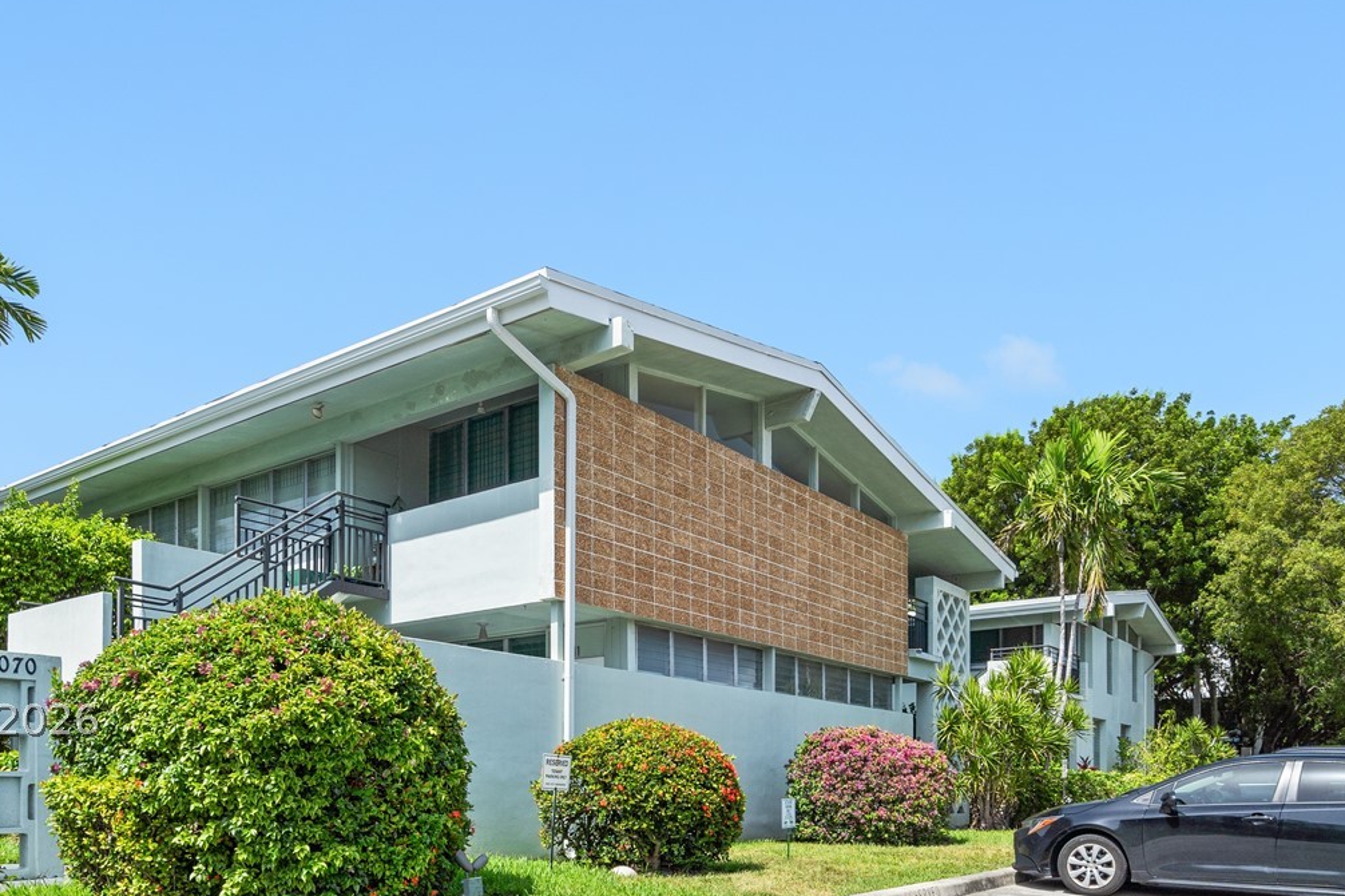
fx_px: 1008
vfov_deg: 45.5
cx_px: 625
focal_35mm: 27
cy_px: 717
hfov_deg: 67.3
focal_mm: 16
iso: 100
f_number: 9
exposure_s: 1/400
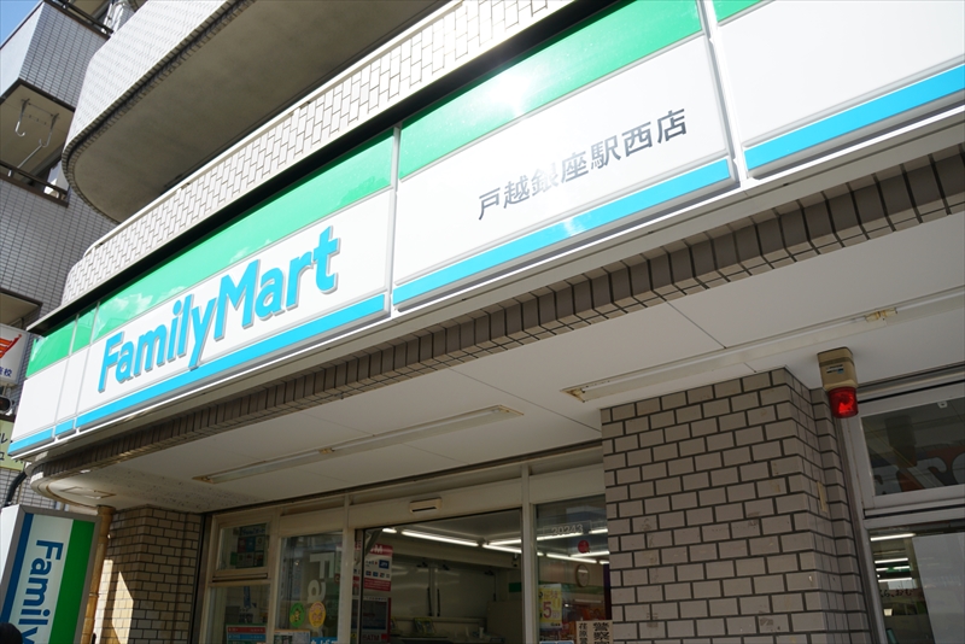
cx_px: 482
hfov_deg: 67.4
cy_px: 322
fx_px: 724
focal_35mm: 27
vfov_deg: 48.0
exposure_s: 1/800
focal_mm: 18
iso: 100
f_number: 3.5
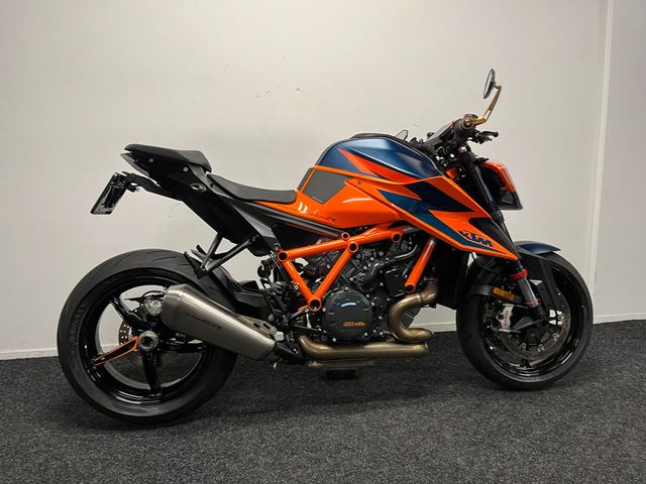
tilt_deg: -8.7
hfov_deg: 67.3
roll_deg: +0.5
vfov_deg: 53.1
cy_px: 242
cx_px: 323
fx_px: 485
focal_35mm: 26
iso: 100
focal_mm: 5.1
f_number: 1.6
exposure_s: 1/50
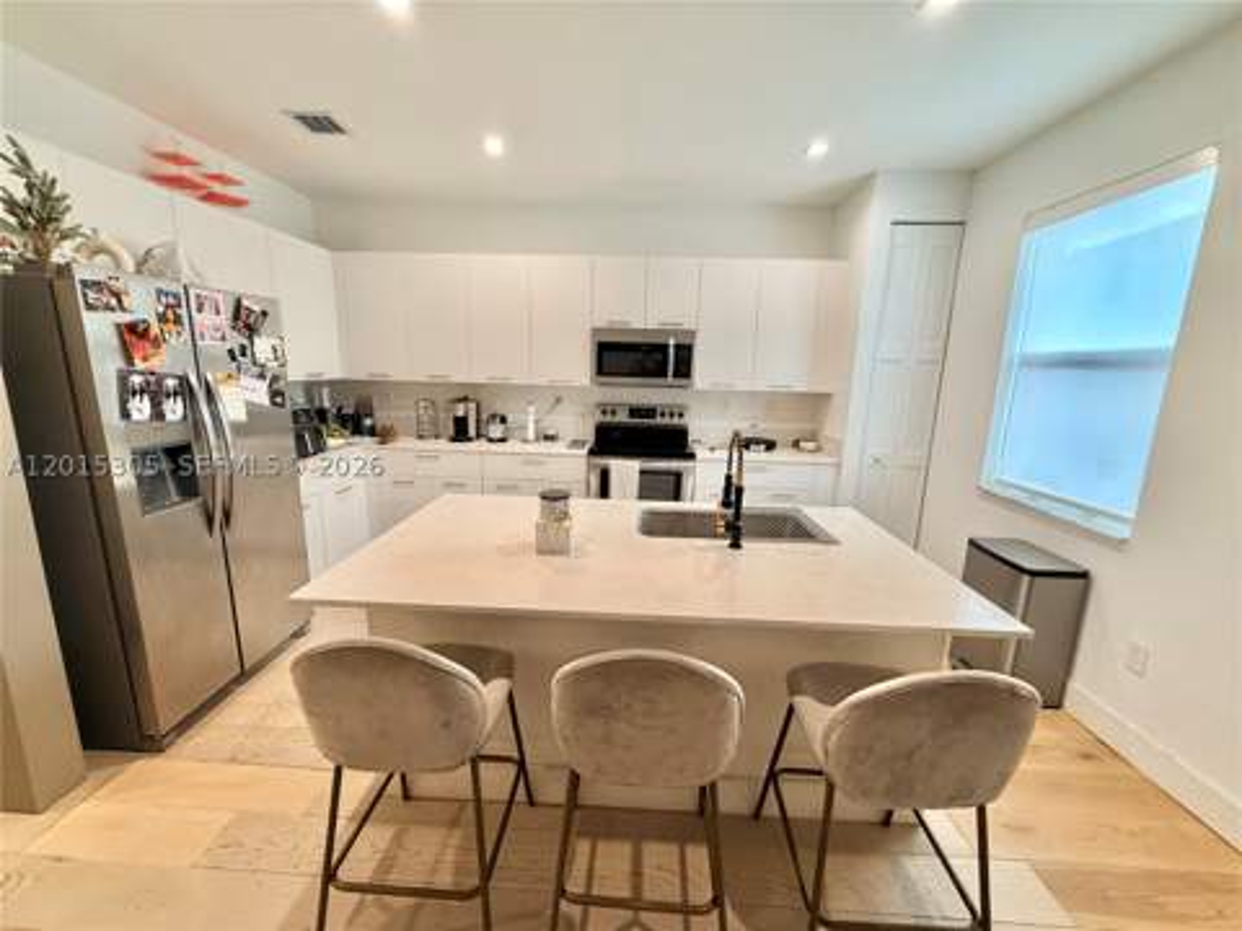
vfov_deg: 85.7
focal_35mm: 14
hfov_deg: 102.1
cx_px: 621
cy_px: 466
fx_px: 502
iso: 160
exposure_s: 1/120
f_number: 2.2
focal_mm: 2.22
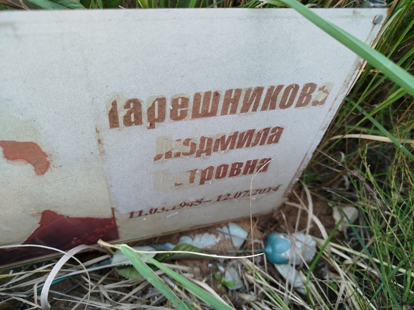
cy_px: 155
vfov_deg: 56.8
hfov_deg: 71.6
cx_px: 207
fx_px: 287
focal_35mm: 24
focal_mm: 5.31
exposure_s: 1/33
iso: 200
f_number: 1.7
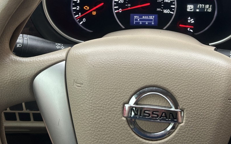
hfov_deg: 45.0
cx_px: 141
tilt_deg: -25.6
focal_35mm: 44
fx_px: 277
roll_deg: -4.4
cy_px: 6
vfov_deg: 27.8
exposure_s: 1/121
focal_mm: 5.7
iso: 125
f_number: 1.5
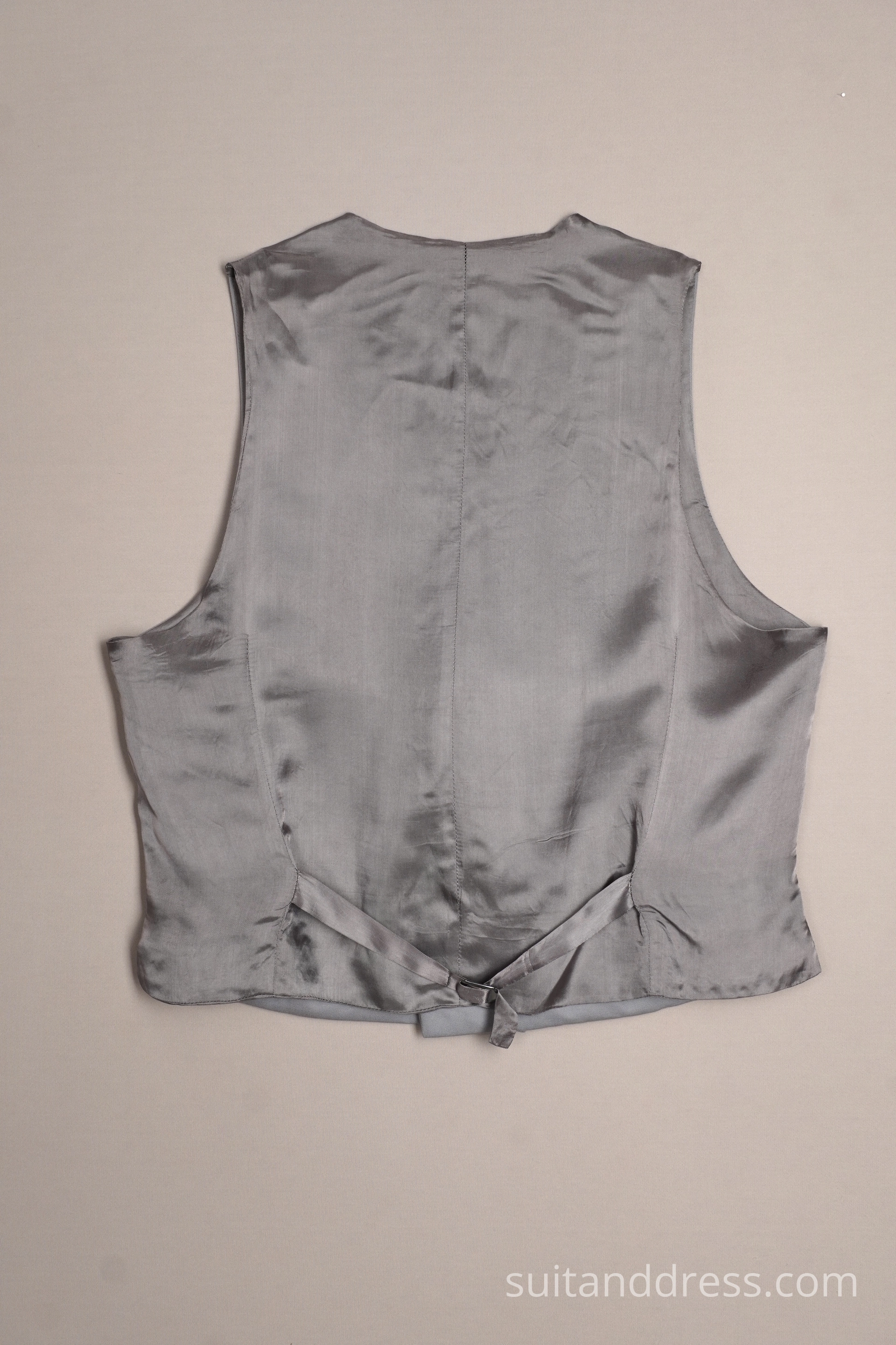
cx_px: 448
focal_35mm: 48
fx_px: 1792
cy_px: 672
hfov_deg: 28.1
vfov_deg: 41.1
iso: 400
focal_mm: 32
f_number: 8
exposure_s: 1/40
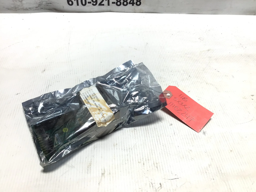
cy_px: 96
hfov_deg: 58.4
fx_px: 229
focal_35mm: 31
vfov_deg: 45.4
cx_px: 128
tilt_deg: -45.9
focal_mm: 3.3
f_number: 2.4
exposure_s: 1/120
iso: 25
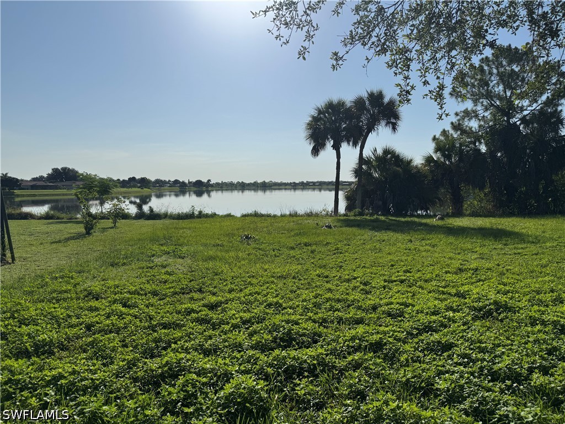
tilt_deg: -3.6
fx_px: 392
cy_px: 212
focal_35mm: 24
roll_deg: +0.4
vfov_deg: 56.8
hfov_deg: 71.6
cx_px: 282
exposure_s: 1/12346
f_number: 1.78
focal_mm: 6.76
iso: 64
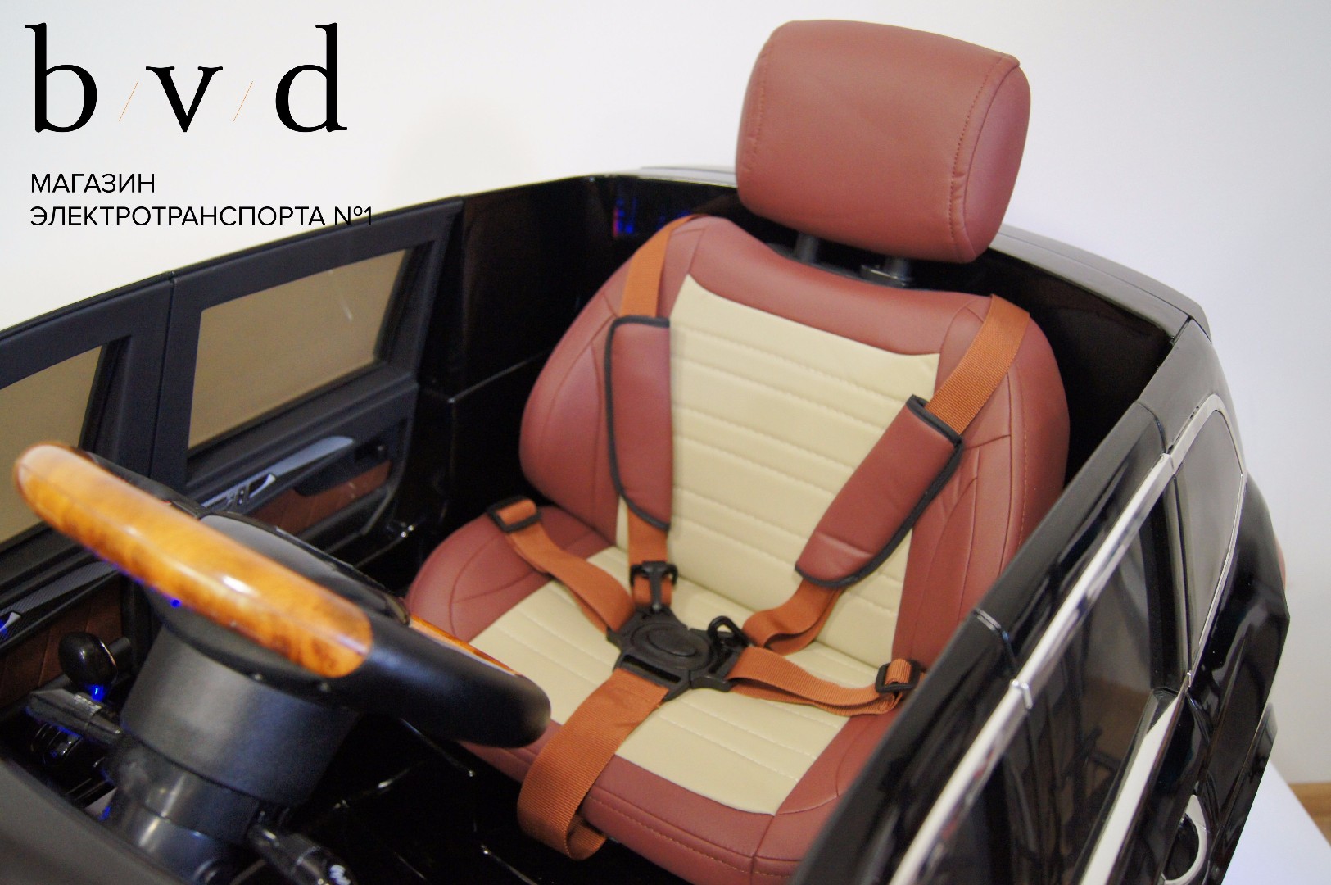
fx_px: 1108
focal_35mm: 30
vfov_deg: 43.5
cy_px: 442
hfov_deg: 62.0
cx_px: 666
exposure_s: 1/40
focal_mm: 20
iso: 1250
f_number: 4
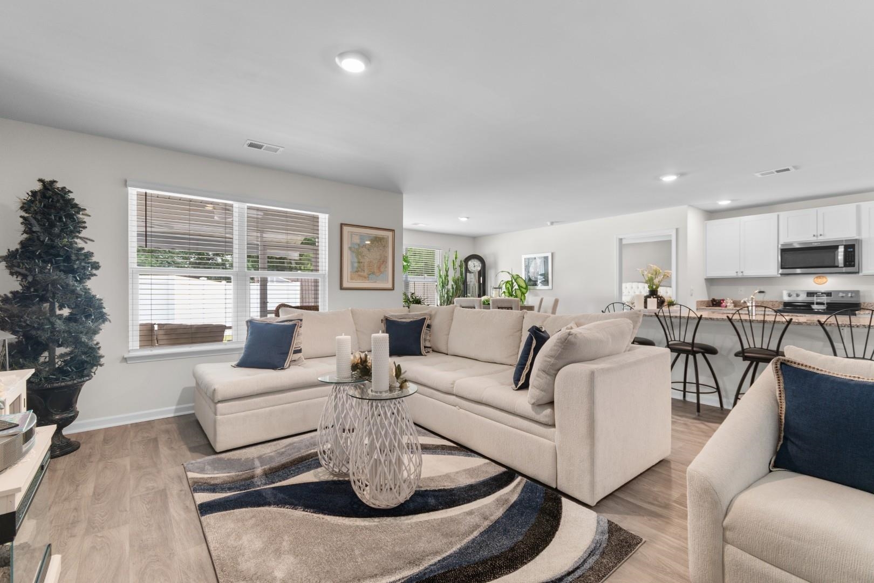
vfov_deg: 77.3
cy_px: 292
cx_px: 437
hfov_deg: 100.4
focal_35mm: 15
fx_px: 364
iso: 100
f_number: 4.5
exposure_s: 1/4
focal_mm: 10
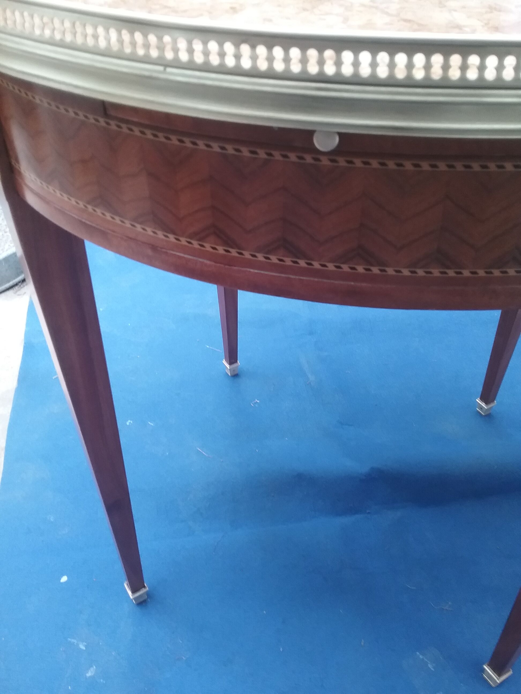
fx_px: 622
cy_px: 347
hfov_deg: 45.4
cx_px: 260
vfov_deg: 58.4
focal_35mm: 31
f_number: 2.2
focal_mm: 3.3
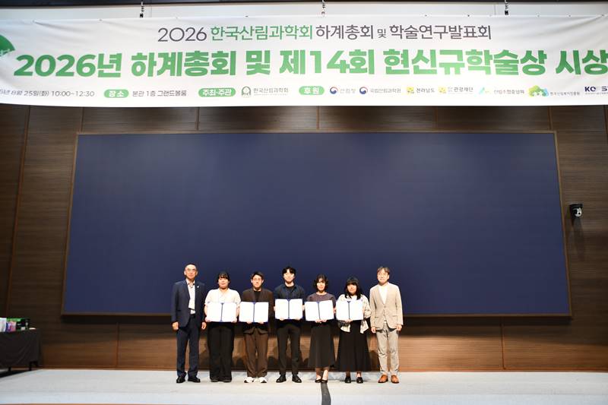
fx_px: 557
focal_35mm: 33
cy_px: 202
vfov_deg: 40.0
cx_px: 304
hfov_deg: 57.2
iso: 500
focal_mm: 22
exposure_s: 1/25
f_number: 3.8
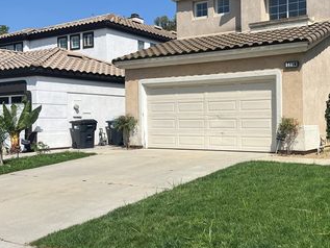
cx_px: 242
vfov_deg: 35.2
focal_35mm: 41
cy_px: 120
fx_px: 391
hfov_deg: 44.5
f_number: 1.5
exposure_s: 1/6993
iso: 50
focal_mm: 5.7
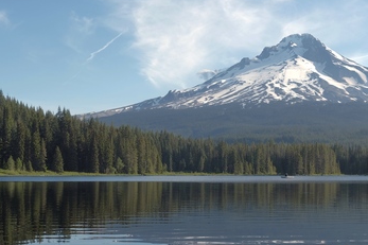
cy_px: 186
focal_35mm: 71
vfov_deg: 19.0
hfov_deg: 28.5
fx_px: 725
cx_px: 190
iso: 200
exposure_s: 1/125
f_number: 11
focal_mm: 29.3
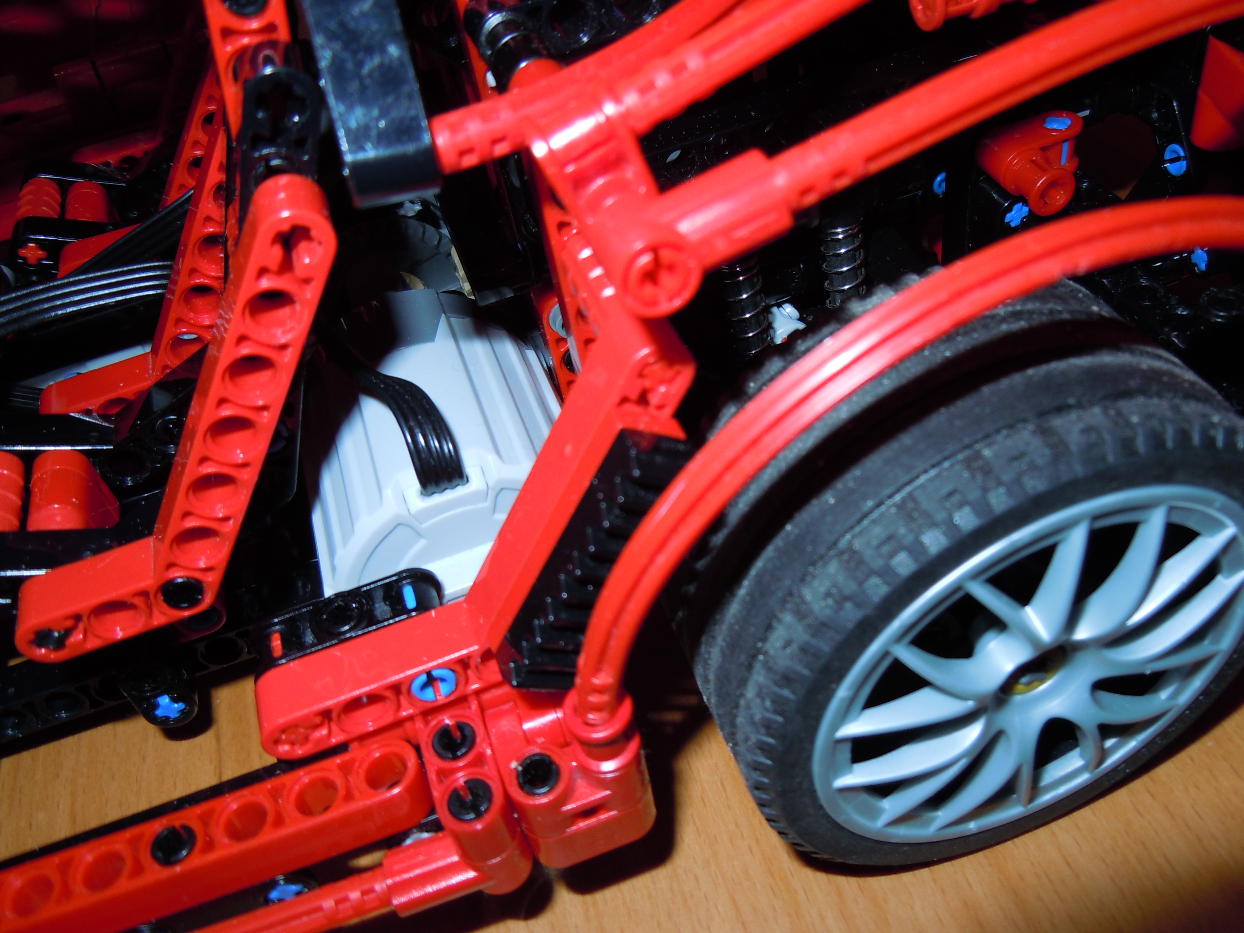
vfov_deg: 46.8
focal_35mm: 30
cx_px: 622
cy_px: 466
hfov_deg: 60.0
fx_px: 1078
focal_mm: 5.4
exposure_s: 1/30
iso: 100
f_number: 3.5
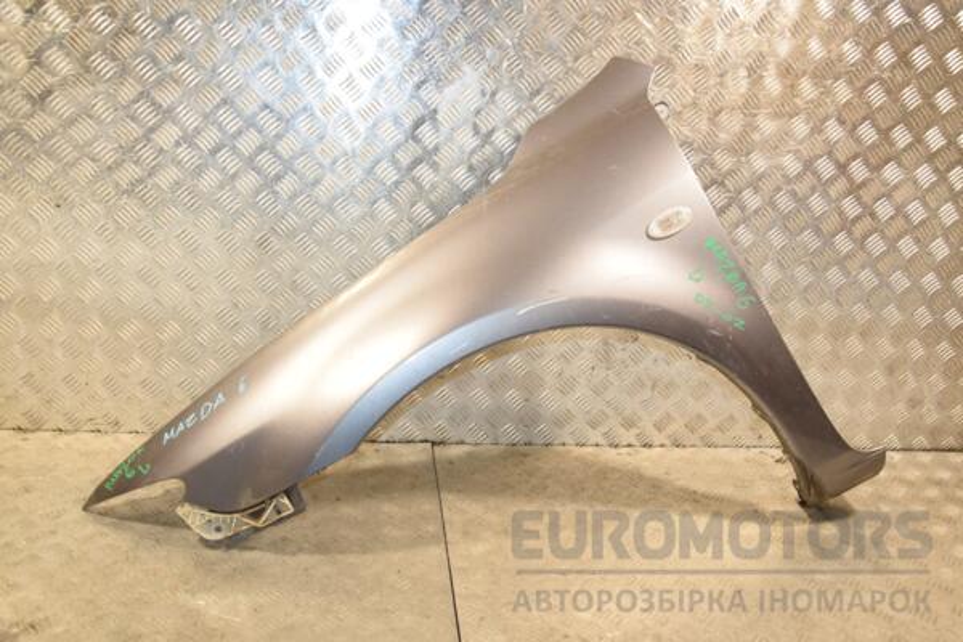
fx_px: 963
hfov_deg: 53.1
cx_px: 482
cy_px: 321
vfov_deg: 36.9
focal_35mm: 36
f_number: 5.6
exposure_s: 1/200
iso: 800
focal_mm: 24
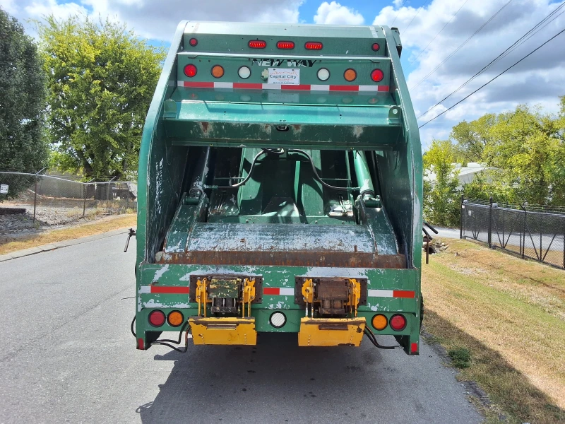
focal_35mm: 28
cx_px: 282
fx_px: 457
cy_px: 212
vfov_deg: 49.7
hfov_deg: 63.4
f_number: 1.9
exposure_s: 1/1876
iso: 32
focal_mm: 2.91
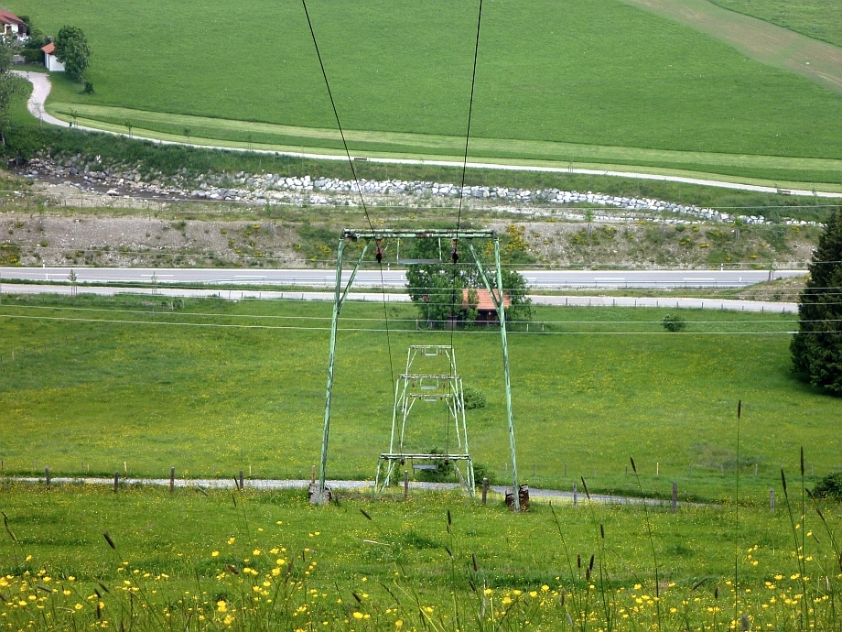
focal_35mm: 128
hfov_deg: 15.4
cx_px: 421
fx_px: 3113
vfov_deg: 11.6
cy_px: 316
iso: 100
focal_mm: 22.8
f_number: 5.9
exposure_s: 1/125
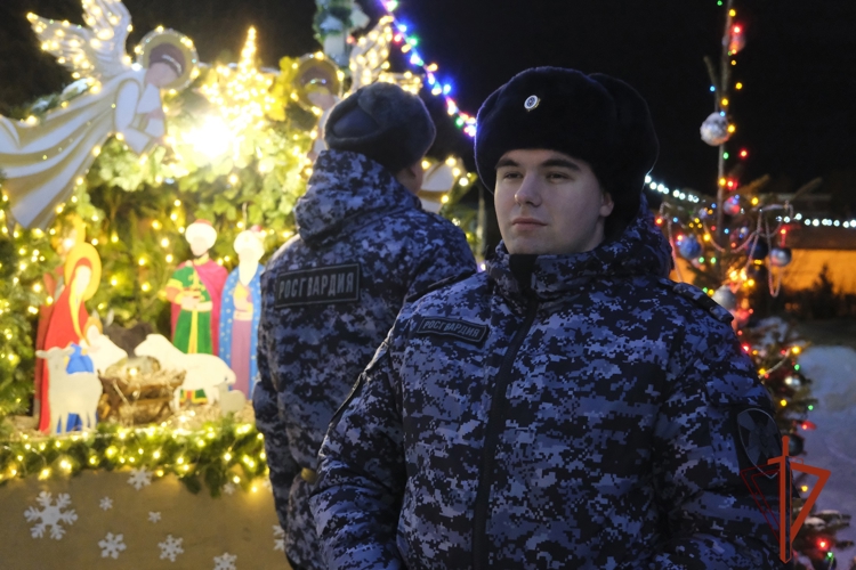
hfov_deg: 44.5
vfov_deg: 30.5
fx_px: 1046
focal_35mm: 44
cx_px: 428
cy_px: 285
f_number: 4
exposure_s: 1/42
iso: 12800
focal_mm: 29.2
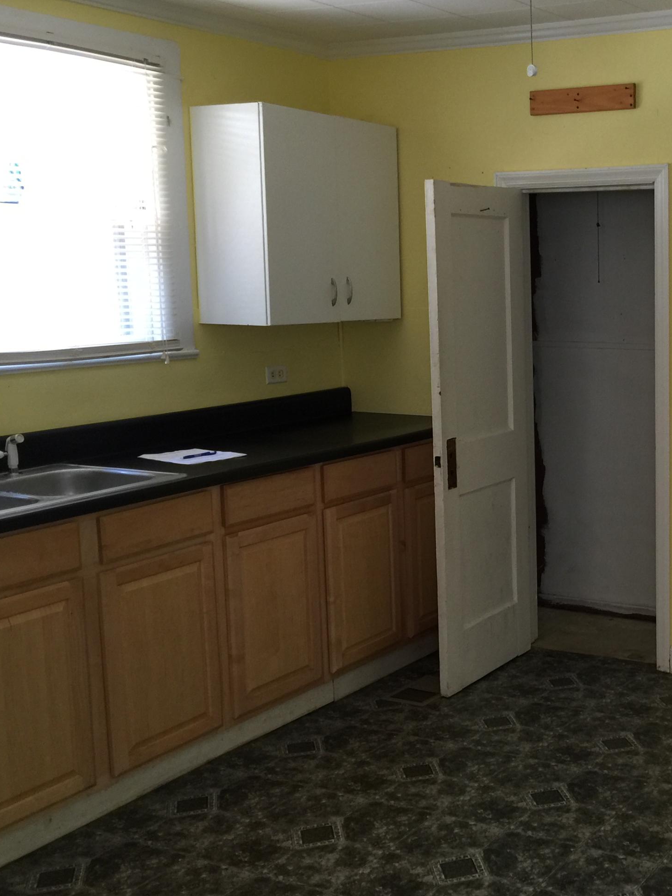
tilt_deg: -7.8
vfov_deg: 42.1
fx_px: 1165
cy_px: 439
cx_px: 616
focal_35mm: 45
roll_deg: -0.5
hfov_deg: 30.6
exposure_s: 1/15
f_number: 2.2
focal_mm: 4.15
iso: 50
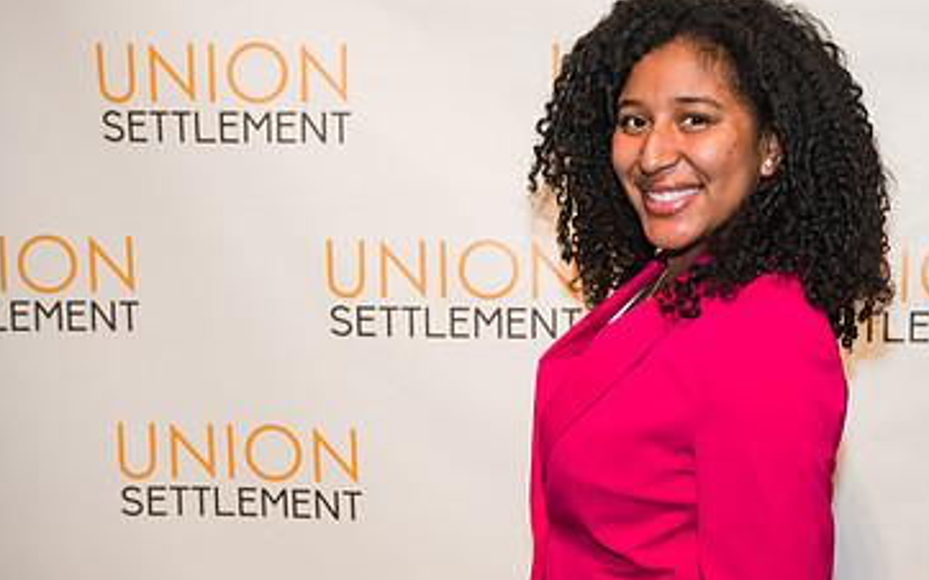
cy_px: 352
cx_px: 600
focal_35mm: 70
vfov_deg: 18.6
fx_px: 1772
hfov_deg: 29.2
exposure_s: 1/200
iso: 1000
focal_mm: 38
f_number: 4
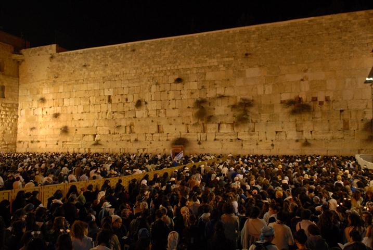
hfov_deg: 61.9
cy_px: 125
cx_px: 186
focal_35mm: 30
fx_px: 311
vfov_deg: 43.7
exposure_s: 1/13
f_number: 5.6
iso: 500
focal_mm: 20
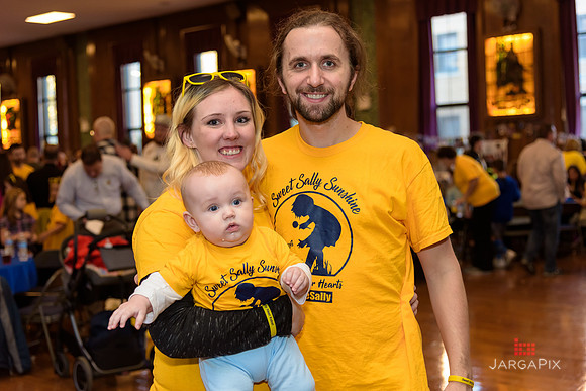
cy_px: 196
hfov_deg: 36.2
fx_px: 895
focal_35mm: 55
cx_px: 293
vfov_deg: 24.6
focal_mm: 55
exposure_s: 1/125
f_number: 4
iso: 1000
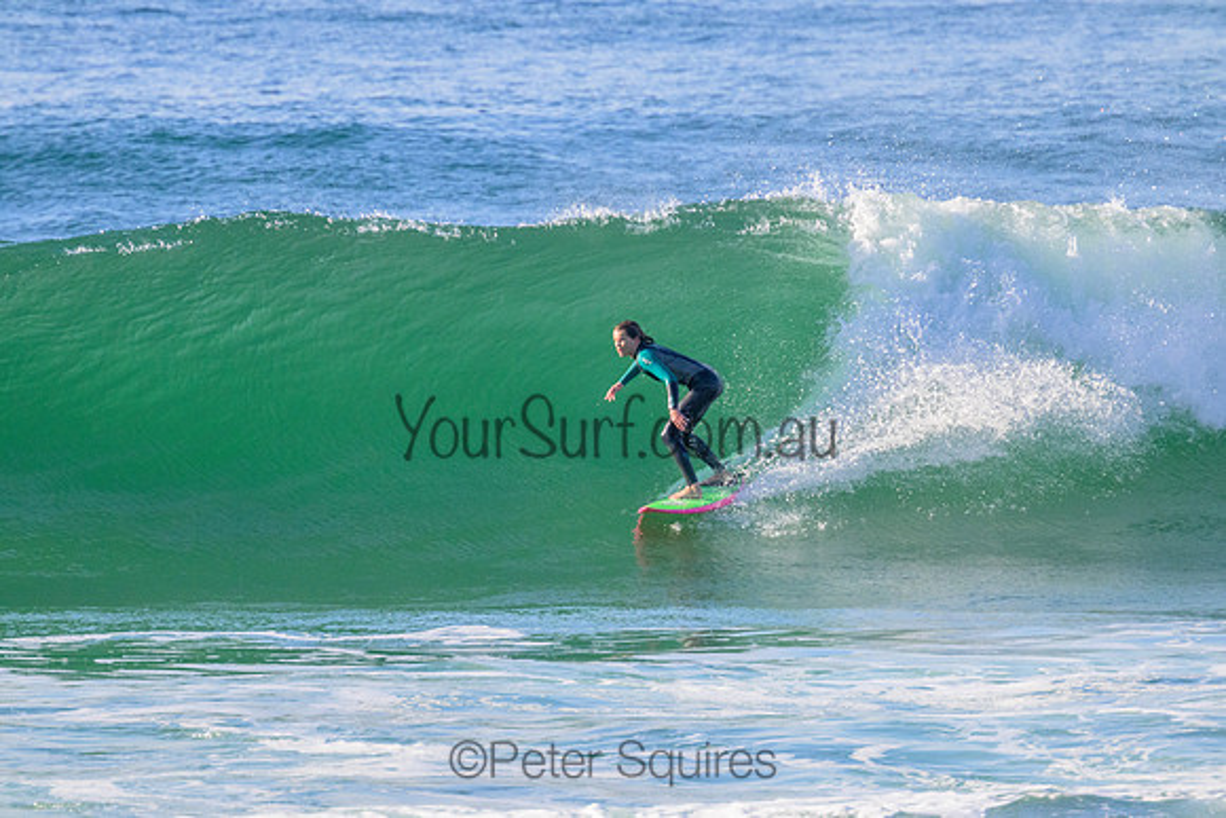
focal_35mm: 800
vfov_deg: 1.7
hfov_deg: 2.6
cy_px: 409
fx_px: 27250
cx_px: 613
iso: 3200
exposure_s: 1/2000
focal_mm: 800
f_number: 11
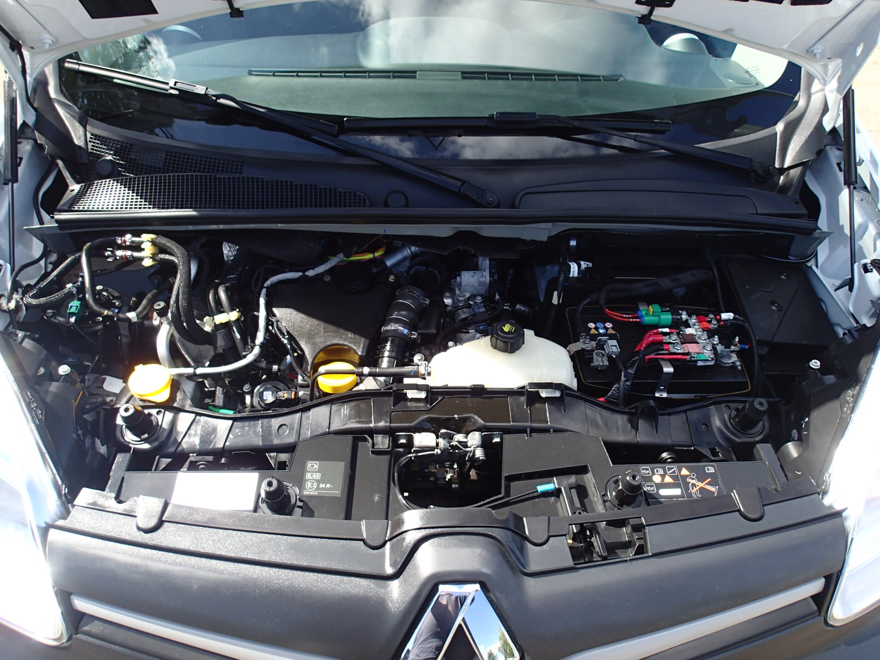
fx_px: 636
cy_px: 330
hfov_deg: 69.4
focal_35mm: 25
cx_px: 440
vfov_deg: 54.9
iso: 100
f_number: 2.8
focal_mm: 4.5
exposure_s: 1/400
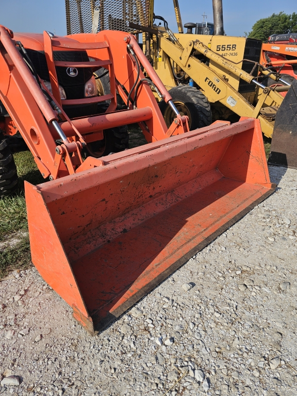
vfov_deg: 73.9
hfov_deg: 58.9
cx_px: 148
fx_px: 263
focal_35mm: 23
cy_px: 198
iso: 10
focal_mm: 6.3
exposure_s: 1/1041
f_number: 1.7
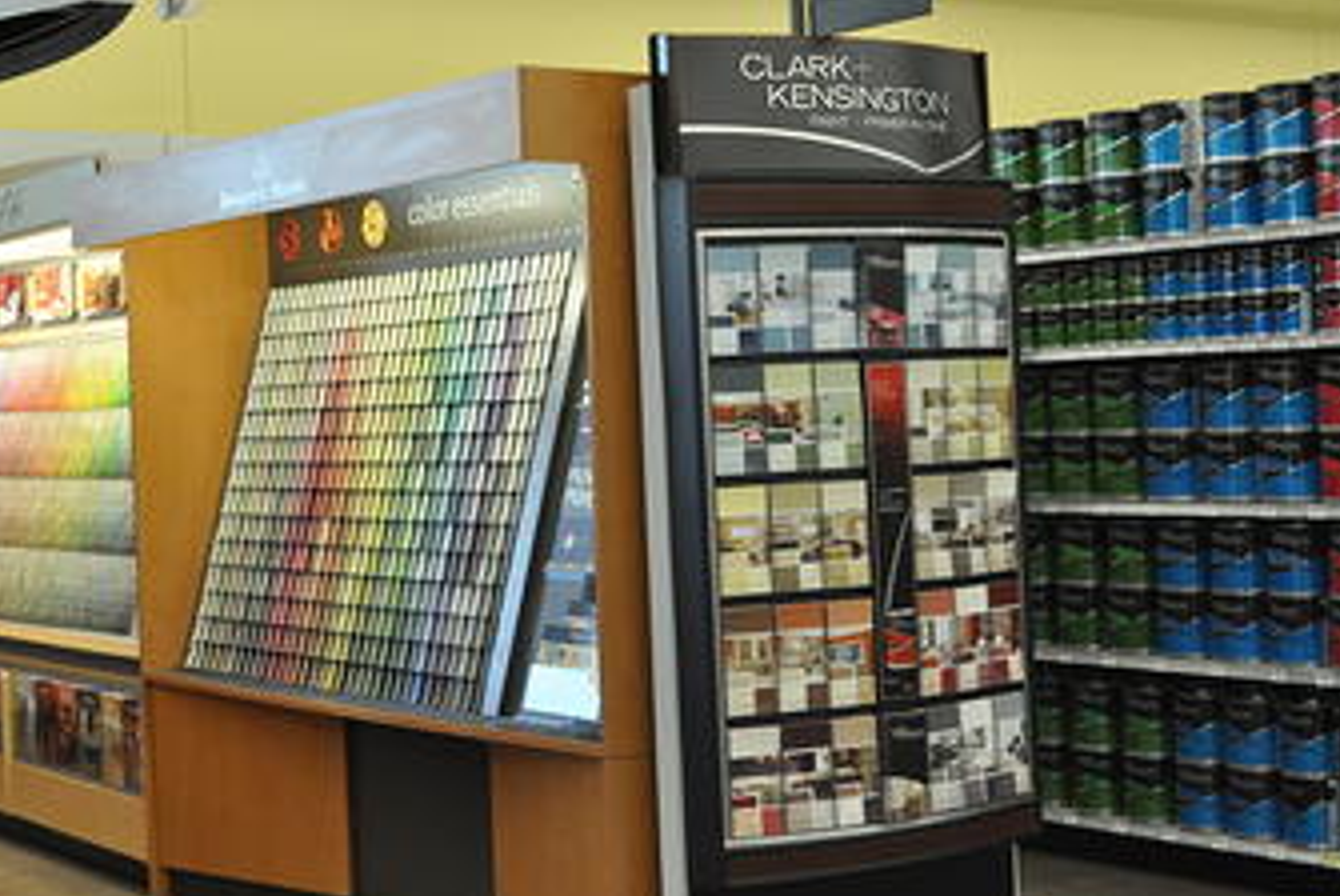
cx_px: 456
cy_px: 364
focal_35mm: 63
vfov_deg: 21.6
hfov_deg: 31.6
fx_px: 2347
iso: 1000
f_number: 7.1
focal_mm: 30
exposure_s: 1/200
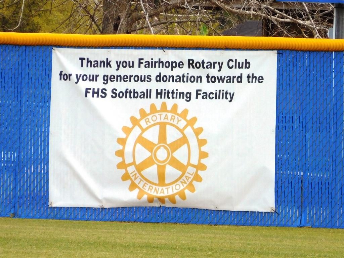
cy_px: 129
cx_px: 172
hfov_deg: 4.0
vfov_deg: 3.0
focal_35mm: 500
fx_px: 4969
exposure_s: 1/320
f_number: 6.5
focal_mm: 90
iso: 125
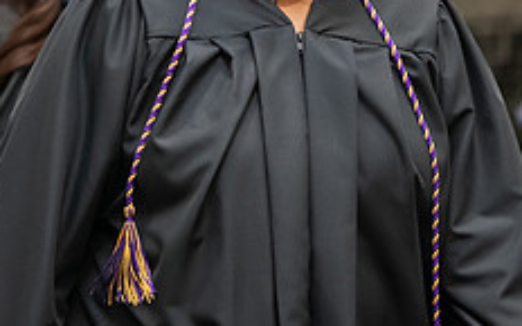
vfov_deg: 3.4
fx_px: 5449
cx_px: 297
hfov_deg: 5.5
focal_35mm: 383
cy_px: -75
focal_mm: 150
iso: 2500
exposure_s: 1/200
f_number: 3.2
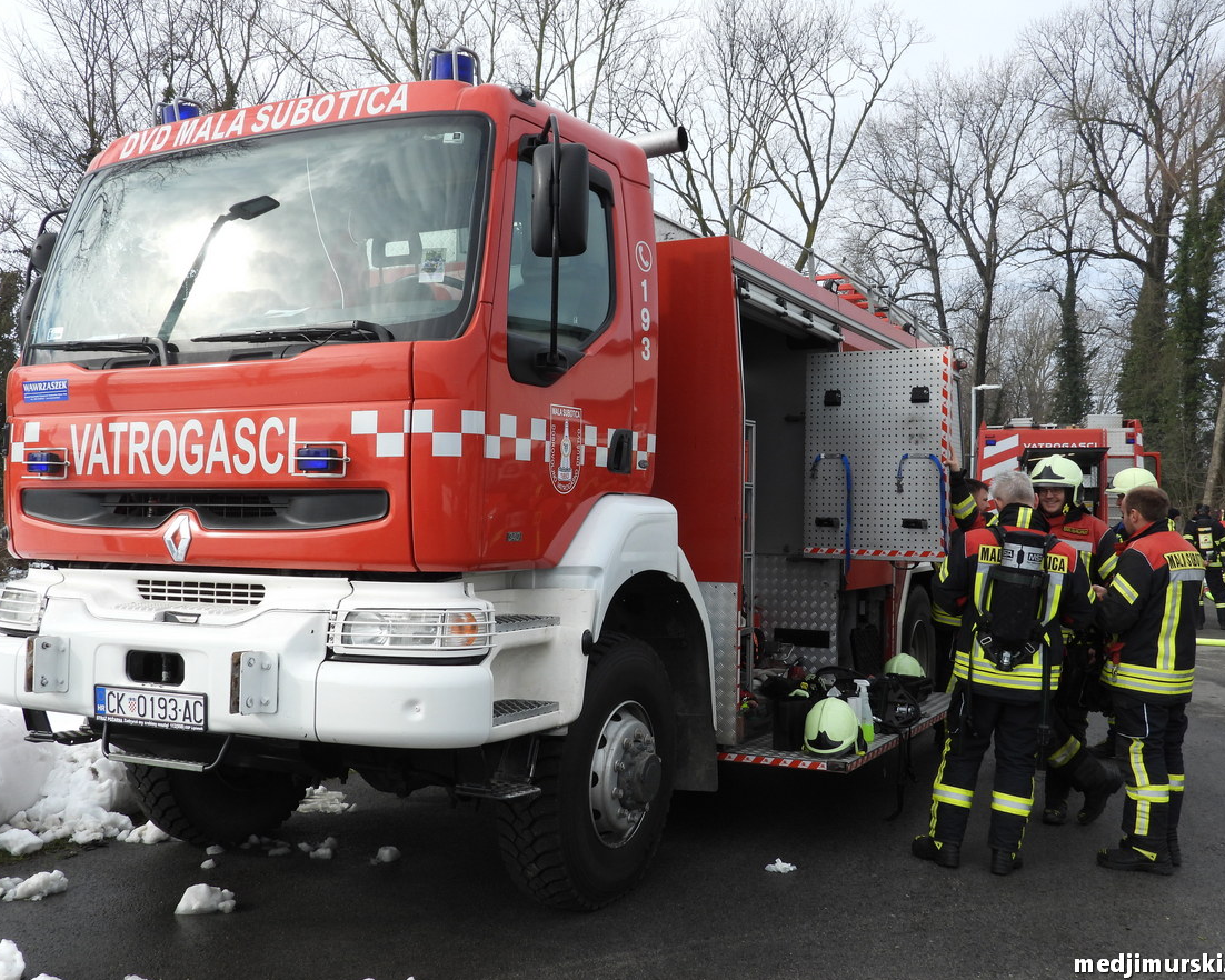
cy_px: 498
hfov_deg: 52.8
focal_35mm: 34
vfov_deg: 43.4
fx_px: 1233
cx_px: 598
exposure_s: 1/1250
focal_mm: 5.8
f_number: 3.2
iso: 100
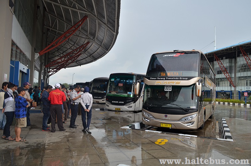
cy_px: 83
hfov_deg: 67.5
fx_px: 188
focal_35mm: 27
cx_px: 126
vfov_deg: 47.7
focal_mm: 18
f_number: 5.6
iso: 180
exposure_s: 1/400
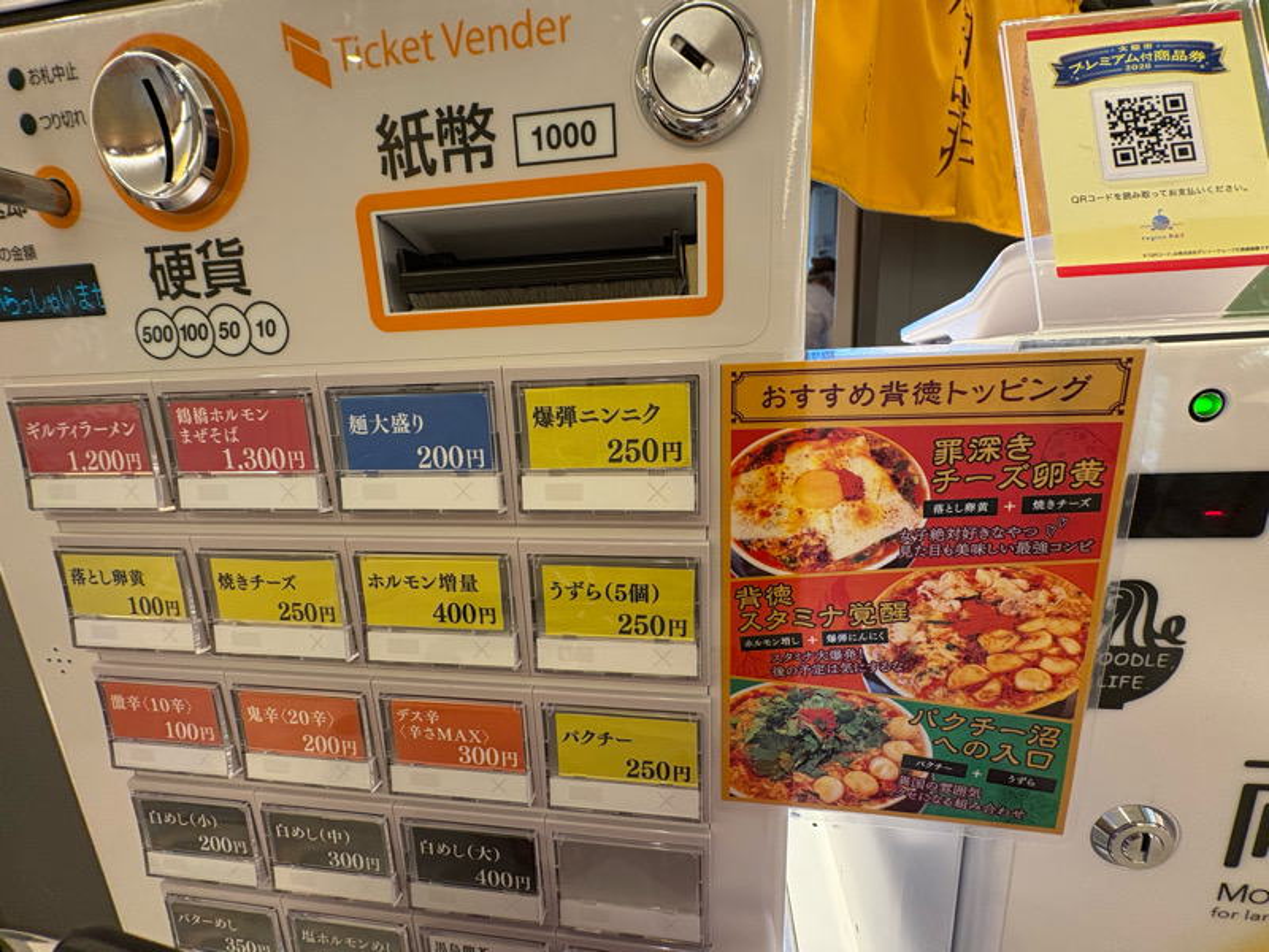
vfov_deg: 85.7
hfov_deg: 102.1
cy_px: 476
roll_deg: +3.0
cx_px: 634
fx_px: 513
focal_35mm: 14
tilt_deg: -12.6
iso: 250
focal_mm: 2.22
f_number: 2.2
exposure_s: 1/60
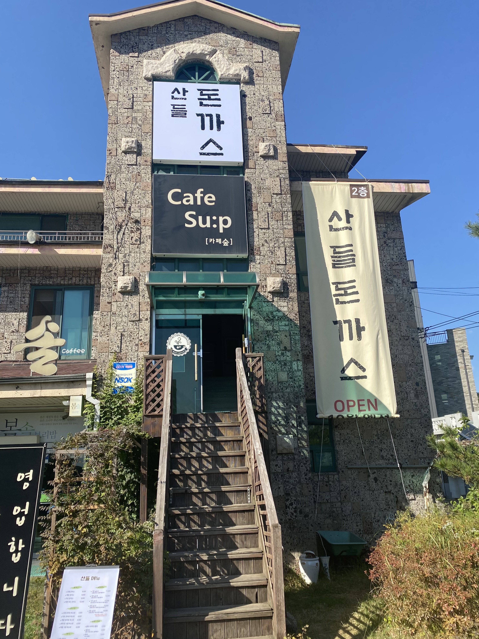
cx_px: 240
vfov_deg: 67.3
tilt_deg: +18.9
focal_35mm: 26
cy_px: 320
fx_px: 480
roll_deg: +1.5
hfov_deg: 53.0
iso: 32
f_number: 1.8
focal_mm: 4.25
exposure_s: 1/1866
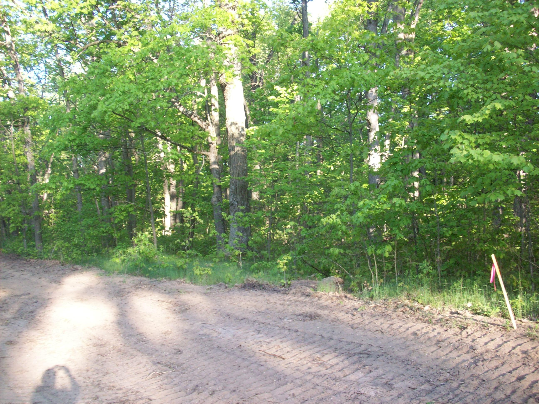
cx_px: 270
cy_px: 202
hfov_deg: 50.1
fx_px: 576
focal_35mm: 37
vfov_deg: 38.7
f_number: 2.8
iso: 80
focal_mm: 6.2
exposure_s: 1/57.6
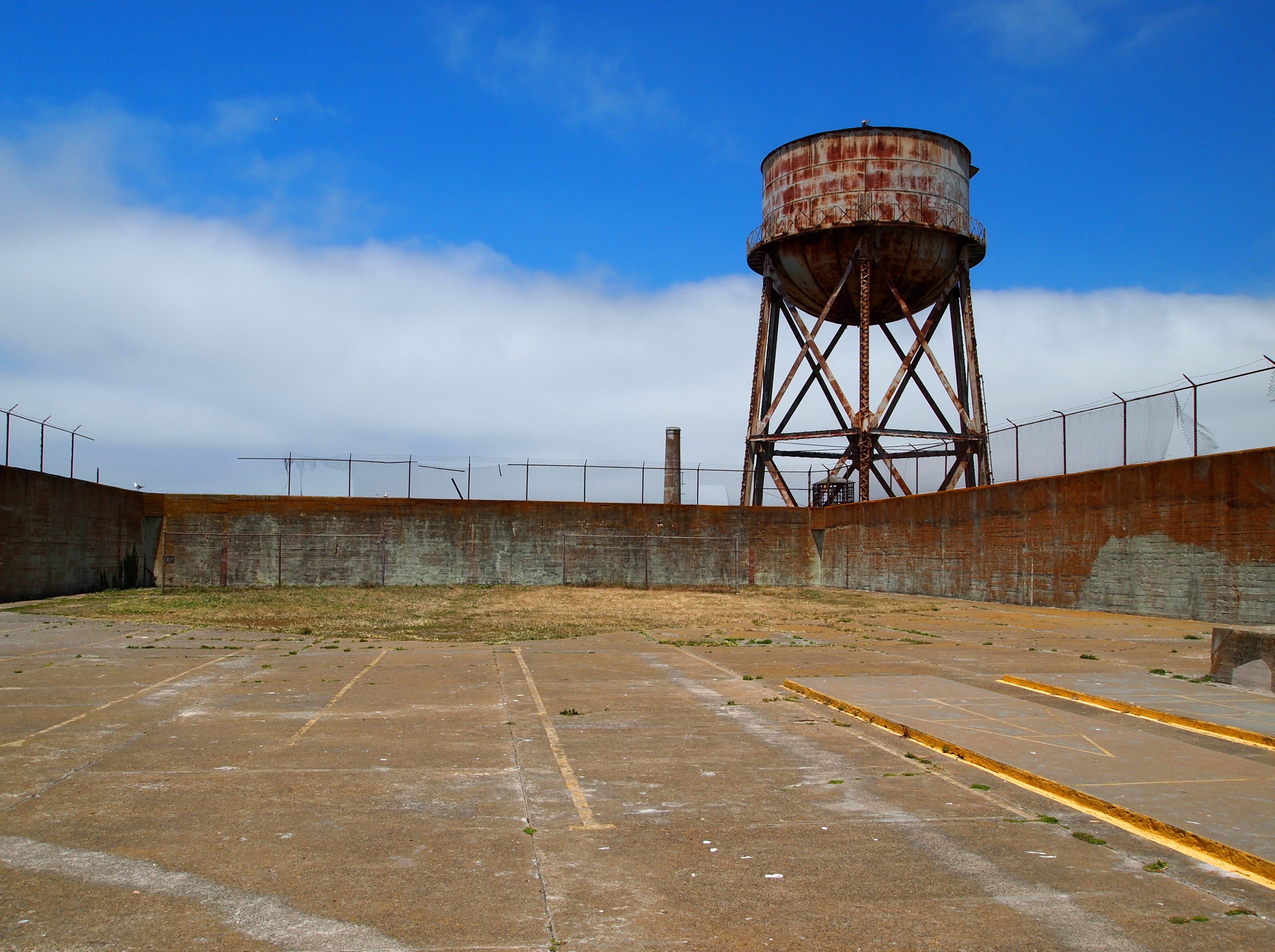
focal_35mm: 30
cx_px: 638
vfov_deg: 46.7
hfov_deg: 60.0
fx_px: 1103
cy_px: 476
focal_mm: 15
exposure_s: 1/500
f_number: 10
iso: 200
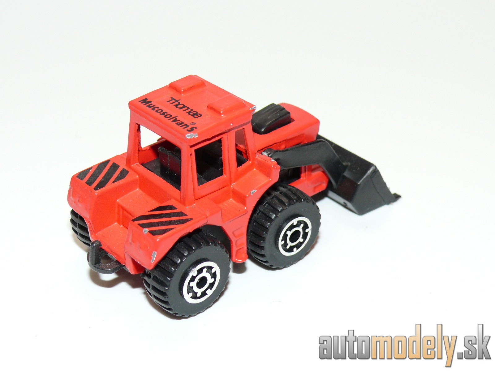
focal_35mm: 68
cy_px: 186
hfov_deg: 28.6
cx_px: 248
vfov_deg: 21.6
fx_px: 972
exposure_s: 1/30
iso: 100
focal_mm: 10.8
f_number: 4
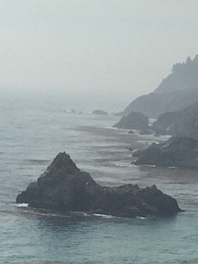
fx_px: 1228
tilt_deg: -4.3
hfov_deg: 9.2
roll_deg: -3.3
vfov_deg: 12.3
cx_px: 27
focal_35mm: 161
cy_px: 166
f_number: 2.2
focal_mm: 4.15
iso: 32
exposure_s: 1/6623
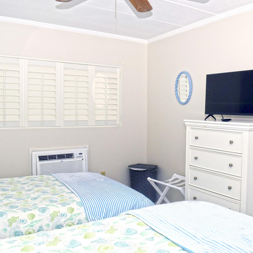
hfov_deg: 45.9
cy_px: 126
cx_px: 183
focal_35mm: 35
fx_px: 289
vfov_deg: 47.2
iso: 500
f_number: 5.6
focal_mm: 18
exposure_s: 1/500
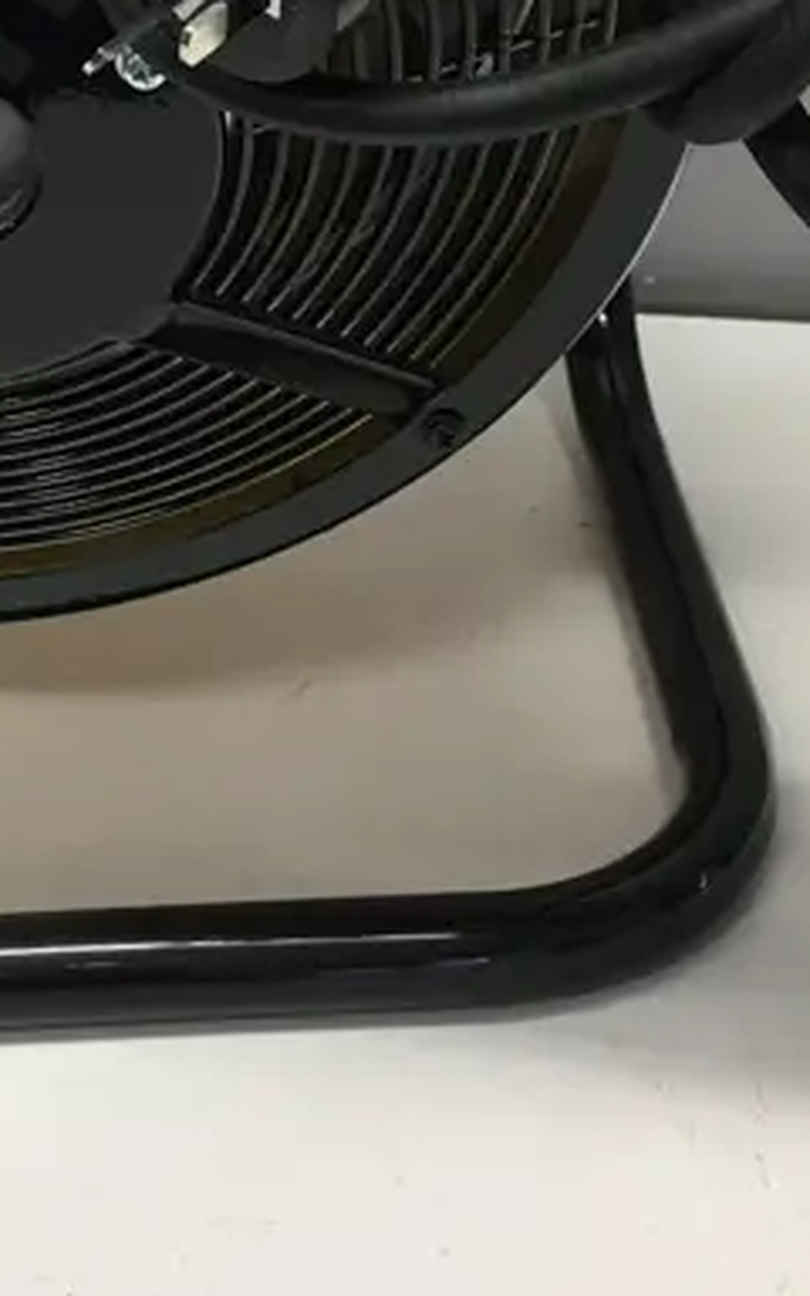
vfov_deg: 23.9
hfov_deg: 15.7
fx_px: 2896
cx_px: 51
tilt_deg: -16.7
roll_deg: +1.9
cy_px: -64
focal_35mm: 82
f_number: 2.2
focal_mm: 4.15
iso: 64
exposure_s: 1/33
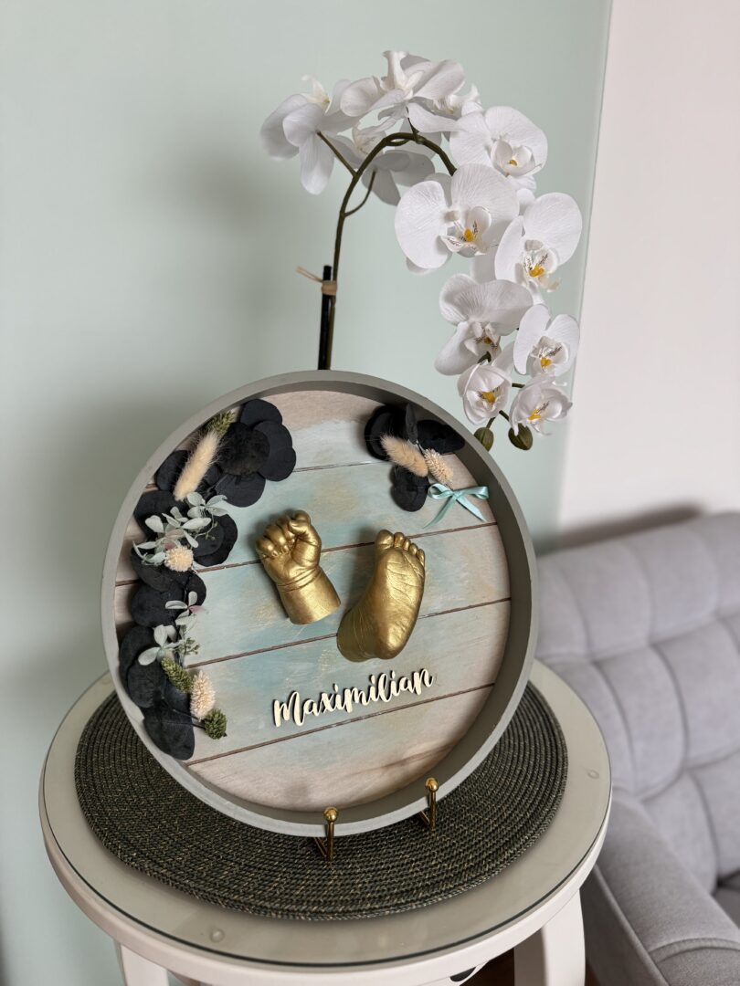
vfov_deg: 71.6
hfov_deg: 56.8
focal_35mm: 24
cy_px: 493
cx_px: 370
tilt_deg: -17.2
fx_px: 684
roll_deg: -1.1
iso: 200
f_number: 1.78
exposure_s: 1/116
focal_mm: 6.76
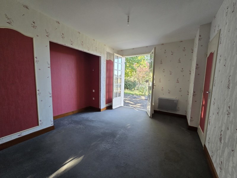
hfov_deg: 106.2
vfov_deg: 89.9
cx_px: 118
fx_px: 89
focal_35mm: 13
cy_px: 89
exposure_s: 1/100
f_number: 2.2
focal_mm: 2.2
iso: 250
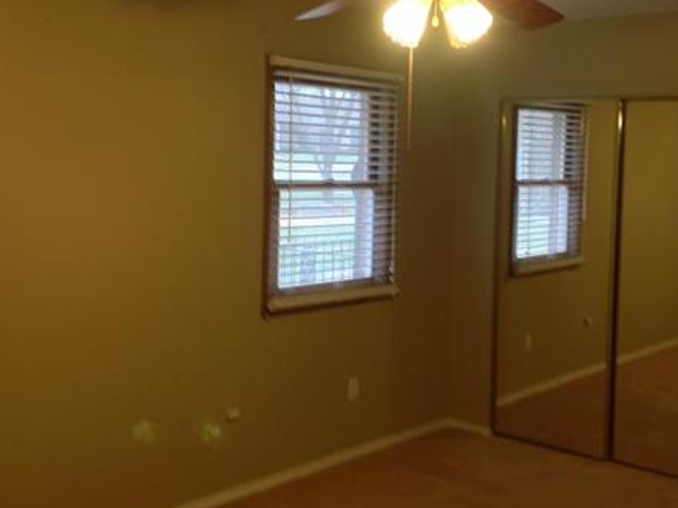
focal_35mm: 51
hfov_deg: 37.2
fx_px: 999
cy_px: 224
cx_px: 443
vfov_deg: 28.5
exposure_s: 1/15
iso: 80
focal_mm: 4.28
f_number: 2.4
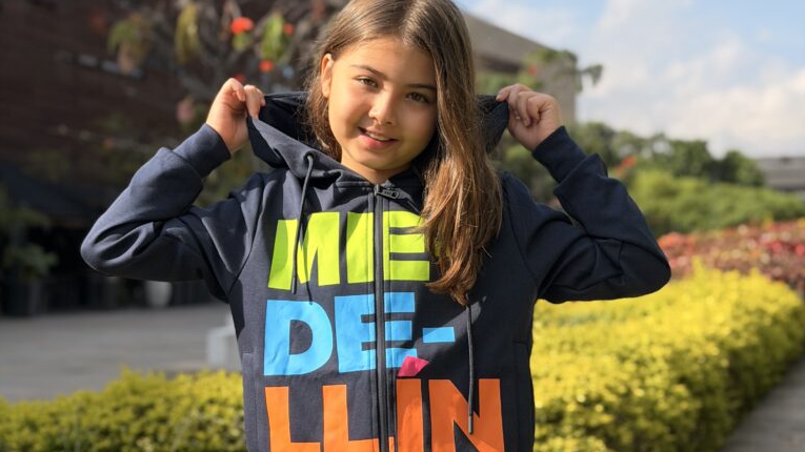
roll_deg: +0.1
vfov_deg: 17.2
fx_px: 1494
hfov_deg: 30.2
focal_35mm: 70
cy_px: 245
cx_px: 402
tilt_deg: +0.5
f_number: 1.78
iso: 64
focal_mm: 6.76
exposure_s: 1/2577
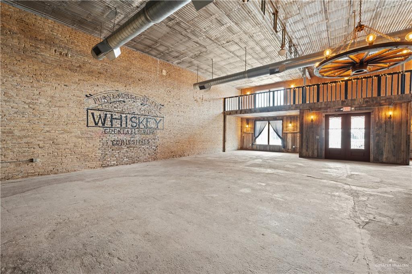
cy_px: 137
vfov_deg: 77.2
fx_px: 172
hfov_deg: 100.4
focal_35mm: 15
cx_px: 206
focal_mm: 15
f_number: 8
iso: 100
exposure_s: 4
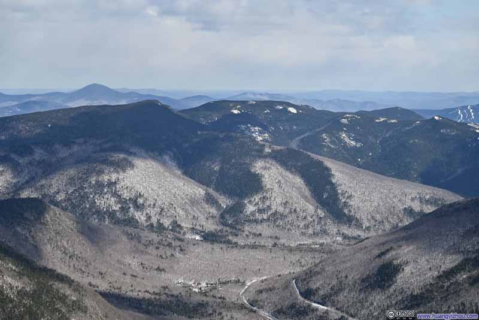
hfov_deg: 28.1
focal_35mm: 72
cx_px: 240
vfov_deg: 18.9
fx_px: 958
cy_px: 160
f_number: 5.6
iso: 100
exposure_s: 1/1250
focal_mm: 72
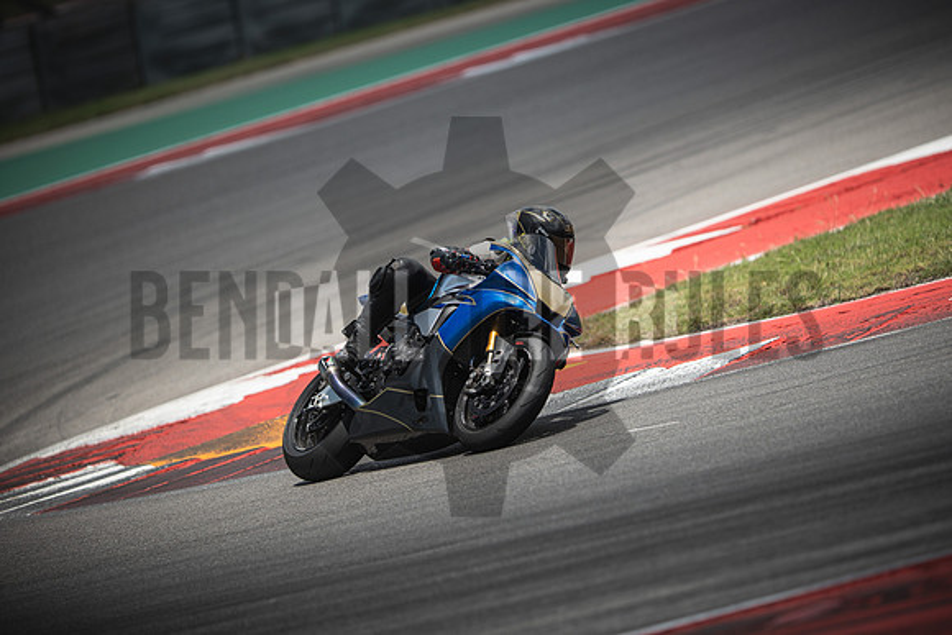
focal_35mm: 300
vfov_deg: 4.6
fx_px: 7935
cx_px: 476
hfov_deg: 6.9
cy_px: 318
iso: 125
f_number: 2.2
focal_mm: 200
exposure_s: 1/2000
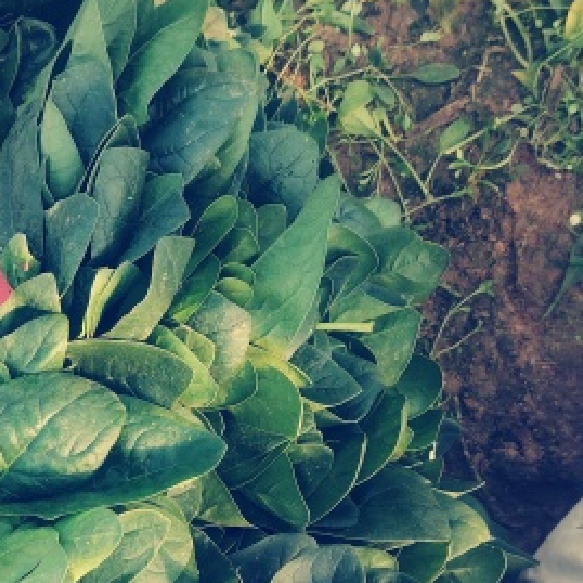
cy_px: 449
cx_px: 39
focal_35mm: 63
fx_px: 1200
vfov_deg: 26.9
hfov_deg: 26.2
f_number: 1.75
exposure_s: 1/180
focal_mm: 5.25
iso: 100
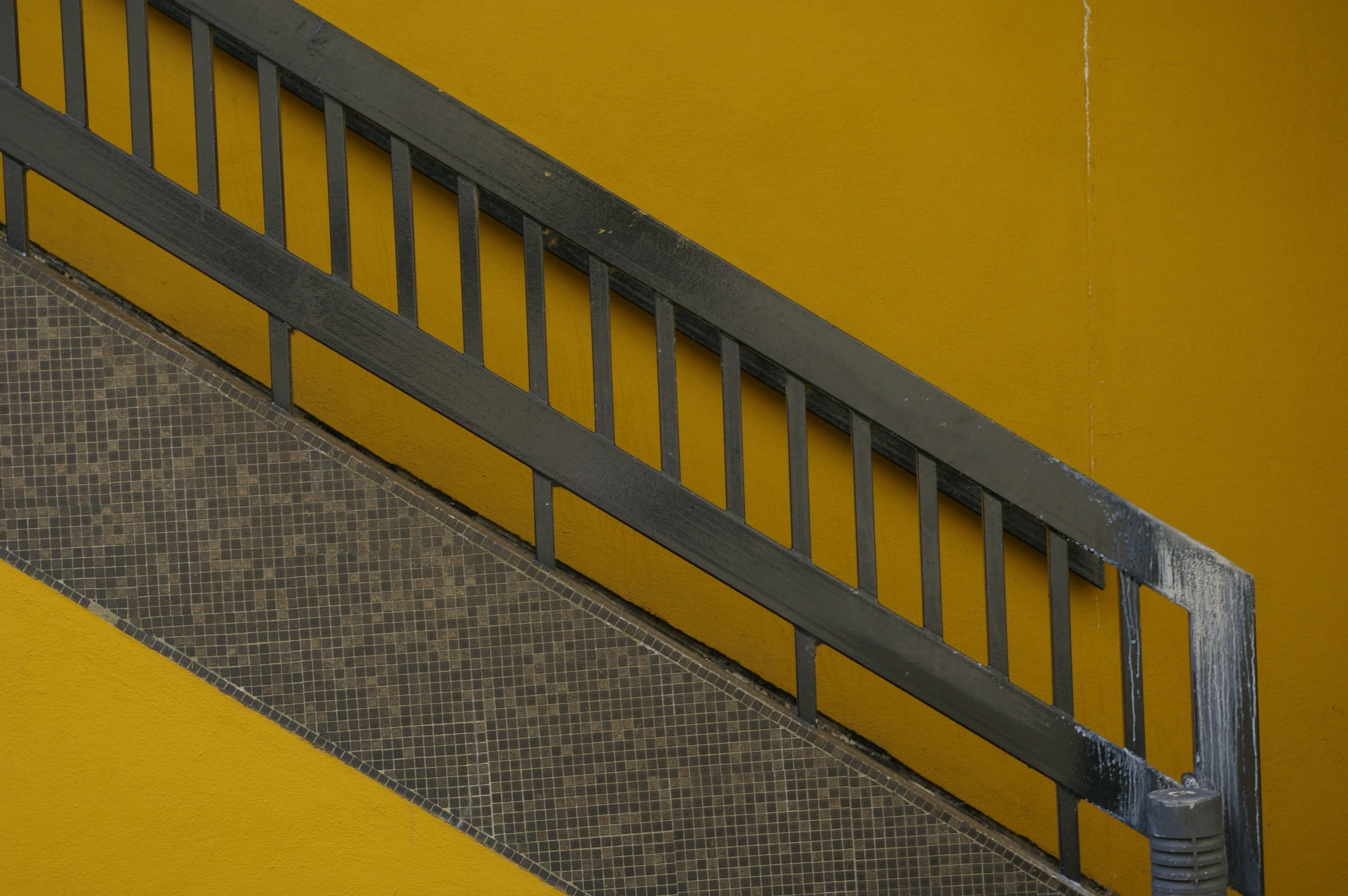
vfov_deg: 16.5
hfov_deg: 24.6
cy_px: 448
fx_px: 3086
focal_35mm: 82
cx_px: 674
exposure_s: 1/90
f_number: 8
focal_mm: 55
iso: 400
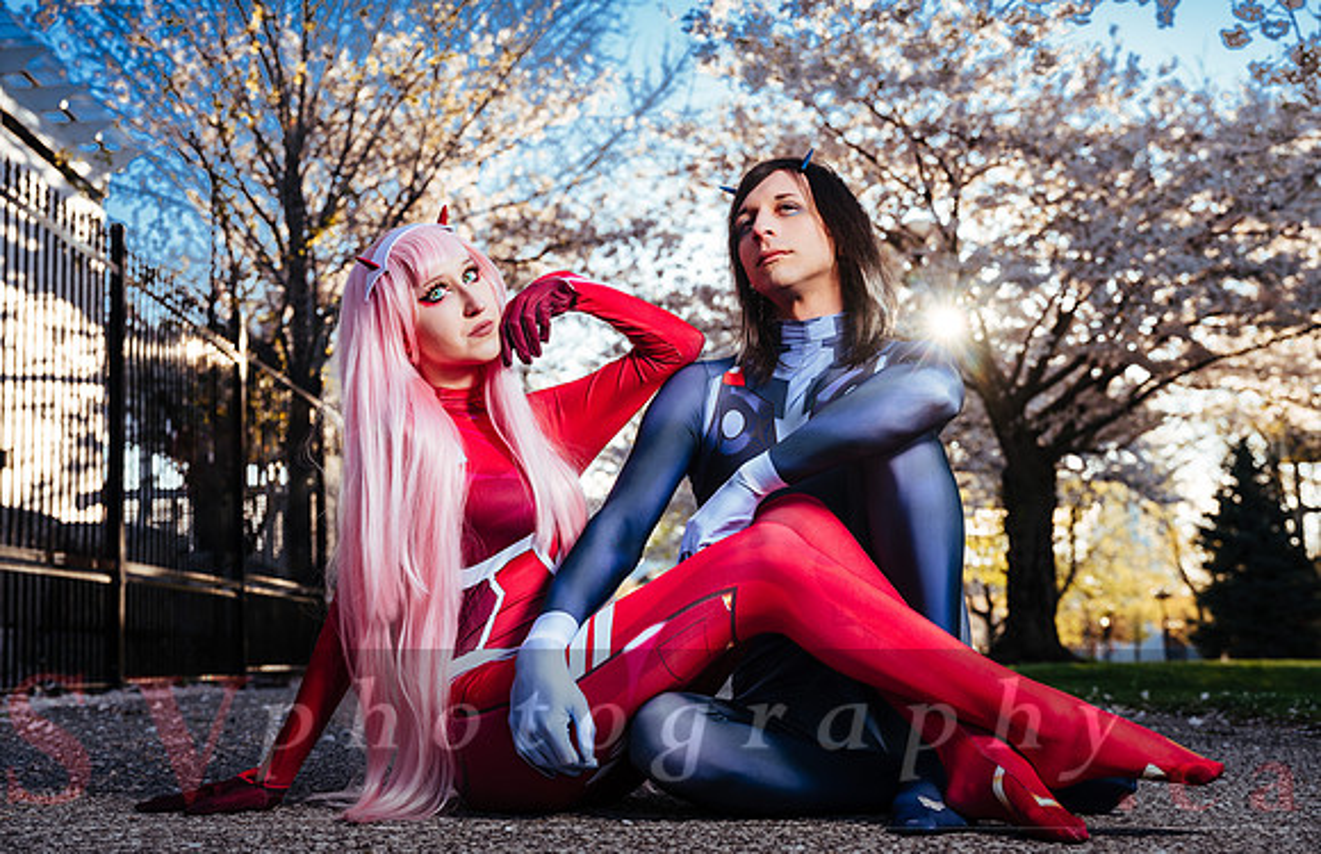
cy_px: 377
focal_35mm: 54
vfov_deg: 24.7
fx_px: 1946
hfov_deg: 37.5
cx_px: 660
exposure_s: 1/125
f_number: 6.4
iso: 100
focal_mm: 64
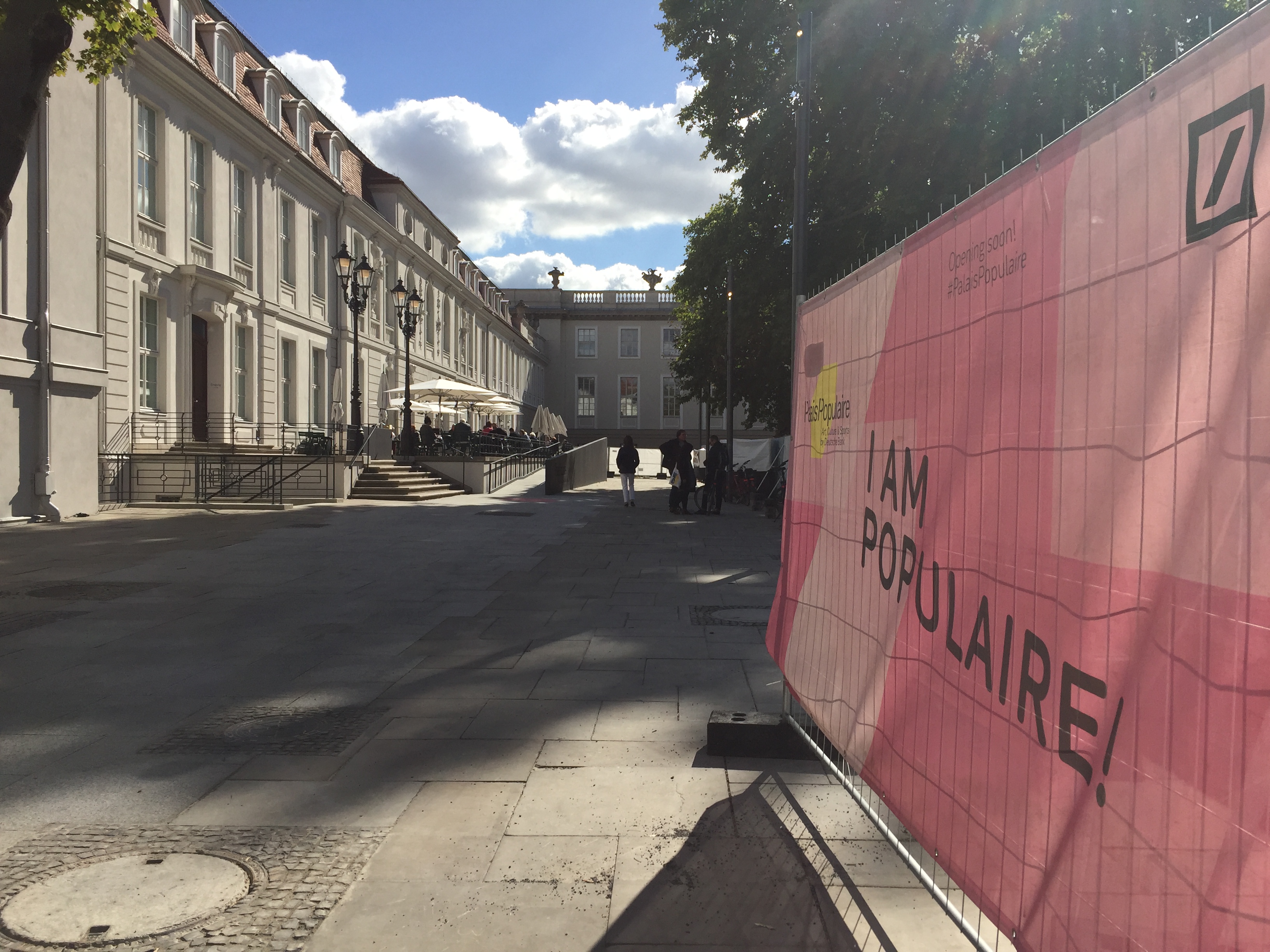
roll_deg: -0.7
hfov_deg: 61.7
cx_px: 635
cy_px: 476
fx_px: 1064
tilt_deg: -1.2
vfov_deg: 48.2
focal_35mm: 29
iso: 32
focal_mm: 4.15
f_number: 2.2
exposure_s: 1/3049
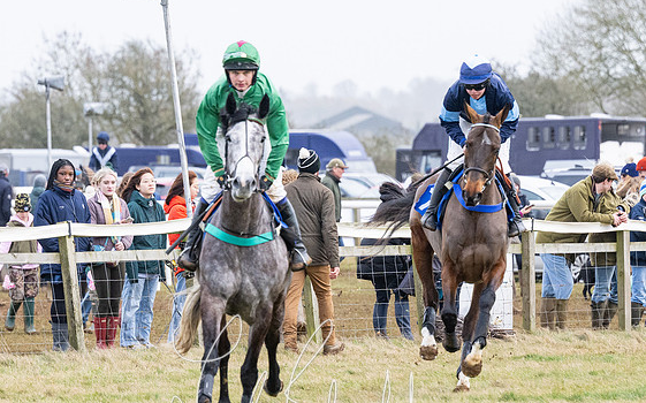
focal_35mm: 389
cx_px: 238
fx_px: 6845
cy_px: 305
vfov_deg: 3.4
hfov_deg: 5.4
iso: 800
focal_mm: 155
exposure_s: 1/1250
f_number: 4
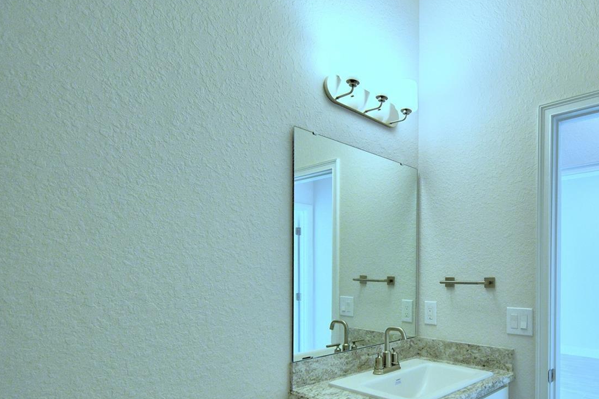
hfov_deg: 74.5
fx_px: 366
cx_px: 428
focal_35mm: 22
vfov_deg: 55.6
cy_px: 276
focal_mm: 10
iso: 400
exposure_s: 1/100
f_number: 4.5
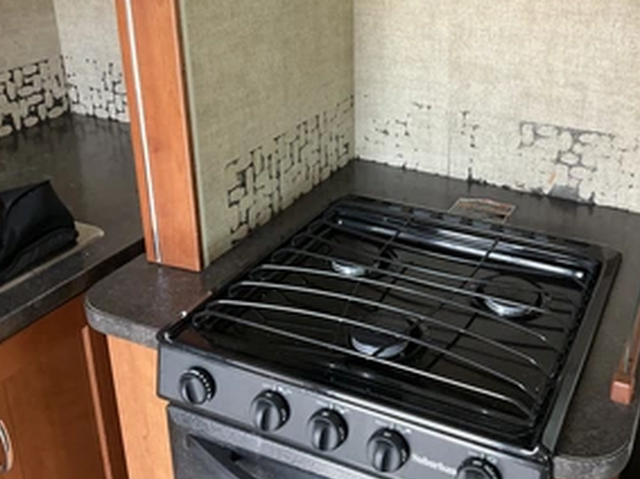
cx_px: 421
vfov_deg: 34.8
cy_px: 167
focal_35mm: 41
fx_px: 758
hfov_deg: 45.2
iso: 80
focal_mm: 3
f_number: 1.8
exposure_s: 1/60
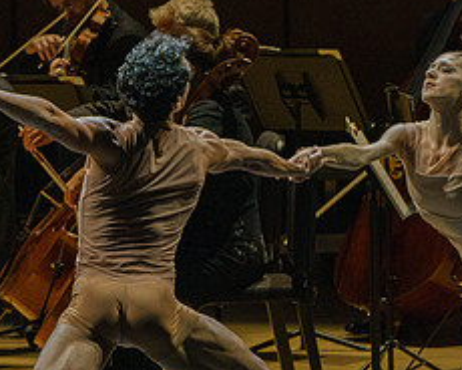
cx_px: 249
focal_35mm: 735
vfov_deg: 2.1
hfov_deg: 2.6
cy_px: 177
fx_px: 10050
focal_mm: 285
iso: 4000
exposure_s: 1/250
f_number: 10
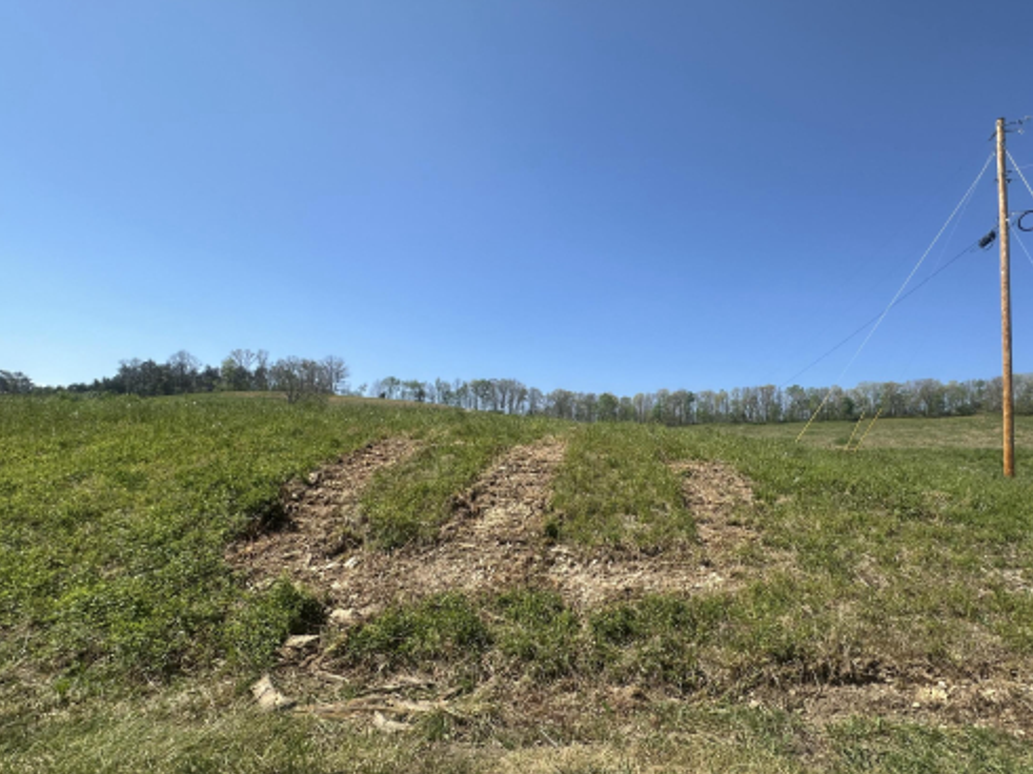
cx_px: 615
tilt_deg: +5.4
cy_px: 437
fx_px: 567
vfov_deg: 68.4
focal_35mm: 19
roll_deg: -3.4
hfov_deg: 83.7
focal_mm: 2.22
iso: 50
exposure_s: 1/1855
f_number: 2.2
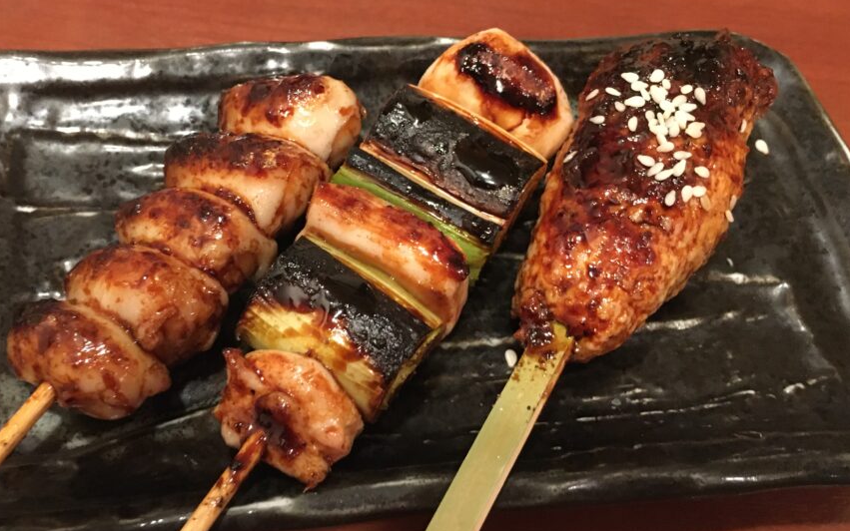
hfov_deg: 52.5
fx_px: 857
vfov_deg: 34.4
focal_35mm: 37
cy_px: 232
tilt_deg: -56.9
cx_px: 359
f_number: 2.2
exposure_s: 1/15
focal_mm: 4.15
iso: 250
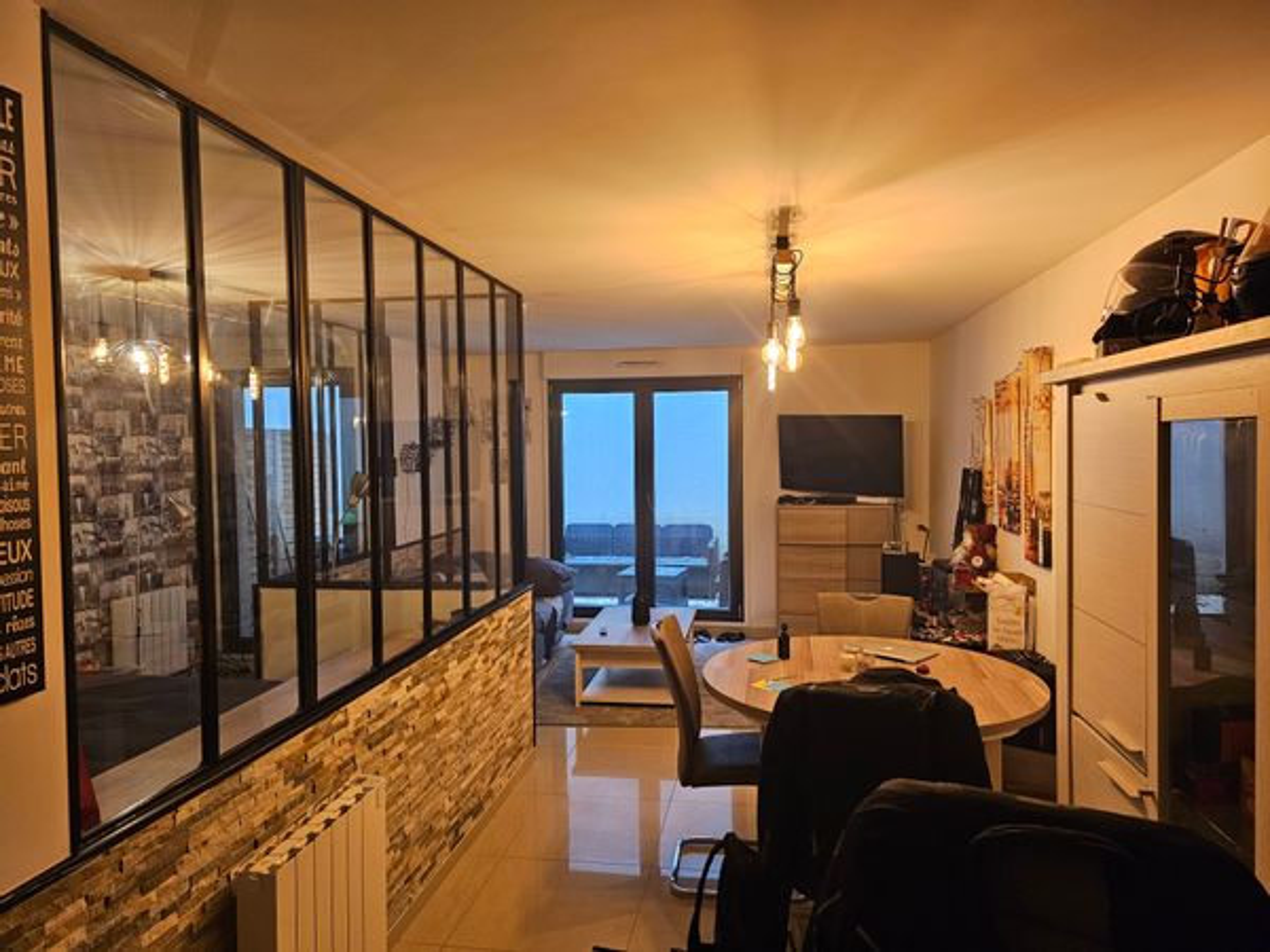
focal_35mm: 23
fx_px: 844
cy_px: 476
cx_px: 635
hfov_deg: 73.9
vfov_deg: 58.9
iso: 500
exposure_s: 1/100
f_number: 1.7
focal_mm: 6.3
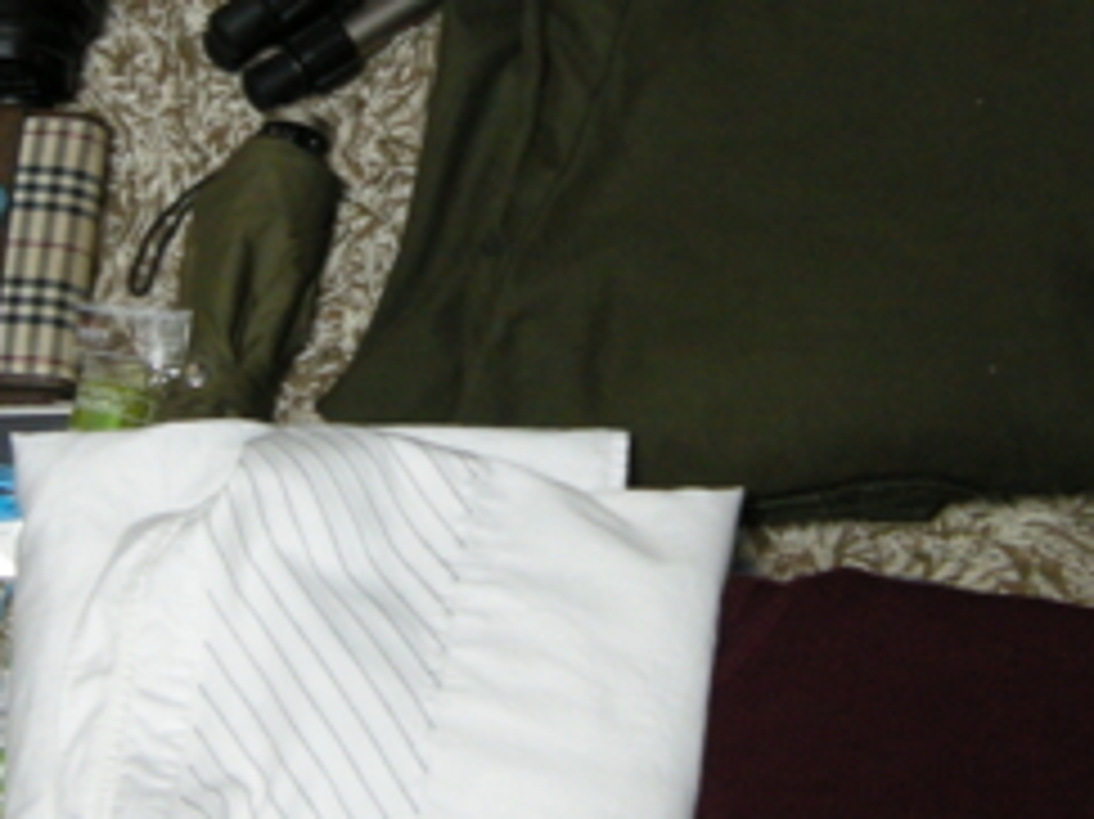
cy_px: 160
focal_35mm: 108
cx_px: 504
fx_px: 3412
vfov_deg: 13.6
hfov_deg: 18.2
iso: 200
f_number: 3.8
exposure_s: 1/5.8
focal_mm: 7.5
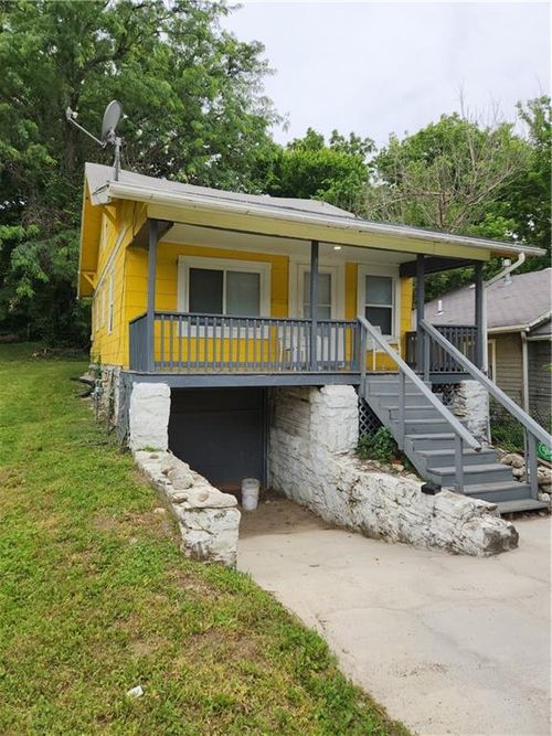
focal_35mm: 23
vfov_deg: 73.9
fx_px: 489
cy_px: 368
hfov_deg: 58.9
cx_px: 276
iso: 20
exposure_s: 1/986
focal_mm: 5.4
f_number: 1.8
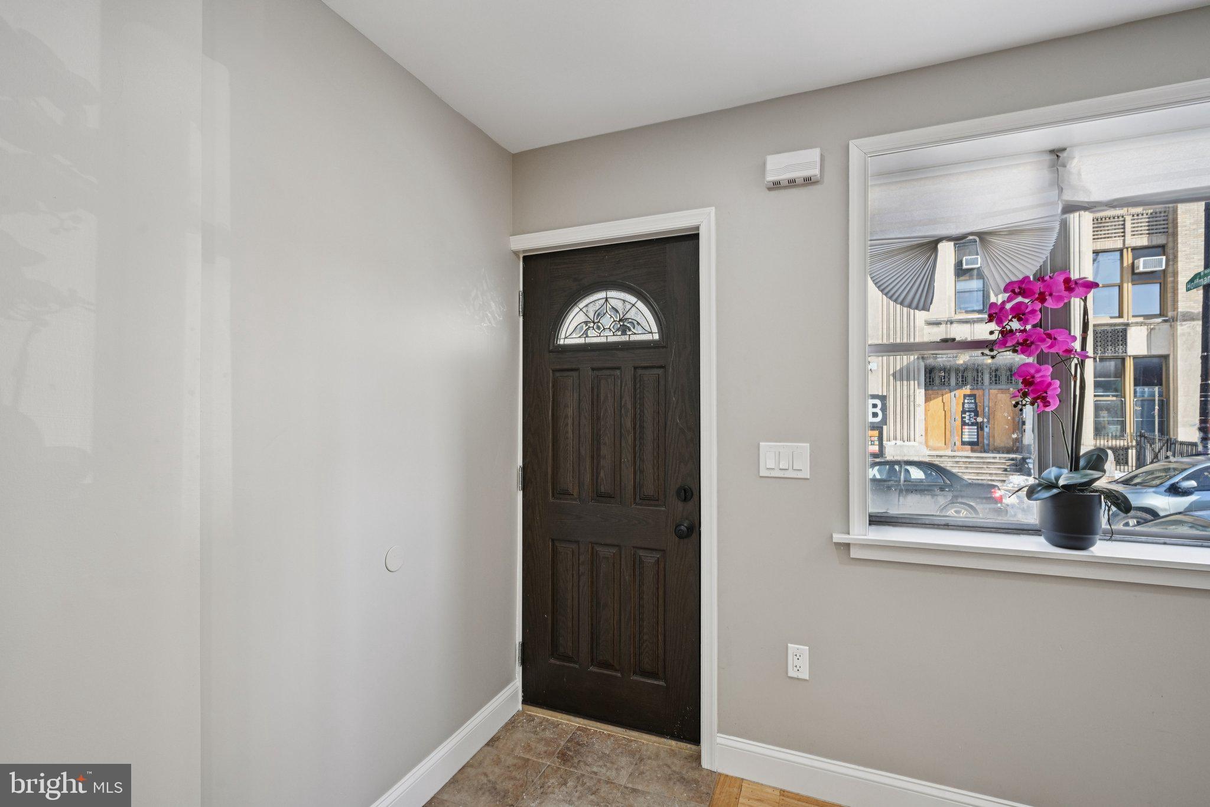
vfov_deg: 73.7
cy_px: 404
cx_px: 605
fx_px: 538
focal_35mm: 16
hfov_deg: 96.7
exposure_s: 1/50
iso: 400
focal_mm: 16
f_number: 8
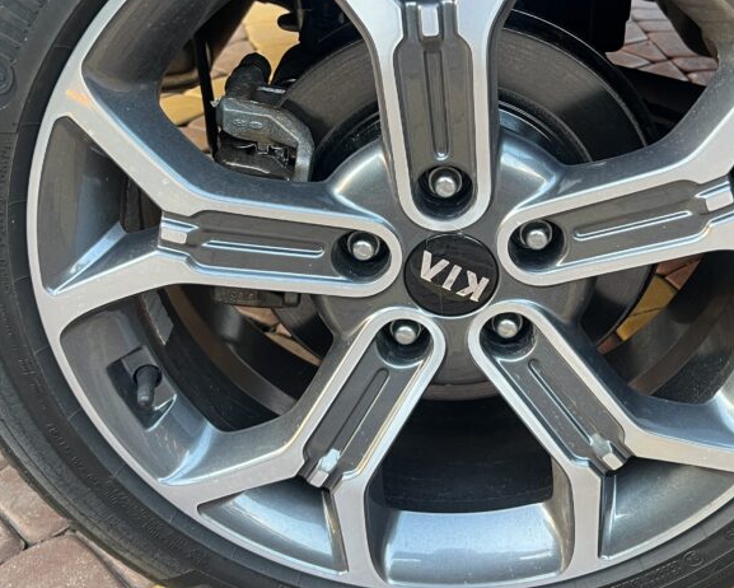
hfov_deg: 40.9
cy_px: 253
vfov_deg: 33.4
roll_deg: +0.3
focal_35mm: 45
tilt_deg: -28.4
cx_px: 454
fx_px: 978
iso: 125
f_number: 1.5
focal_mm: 5.7
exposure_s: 1/64
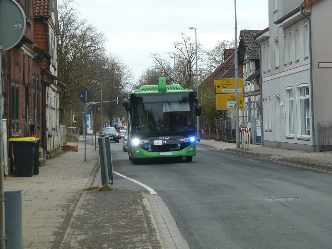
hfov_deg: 18.9
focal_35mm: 104
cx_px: 166
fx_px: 997
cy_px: 124
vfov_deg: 14.2
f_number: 4.3
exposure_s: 1/160
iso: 80
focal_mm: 17
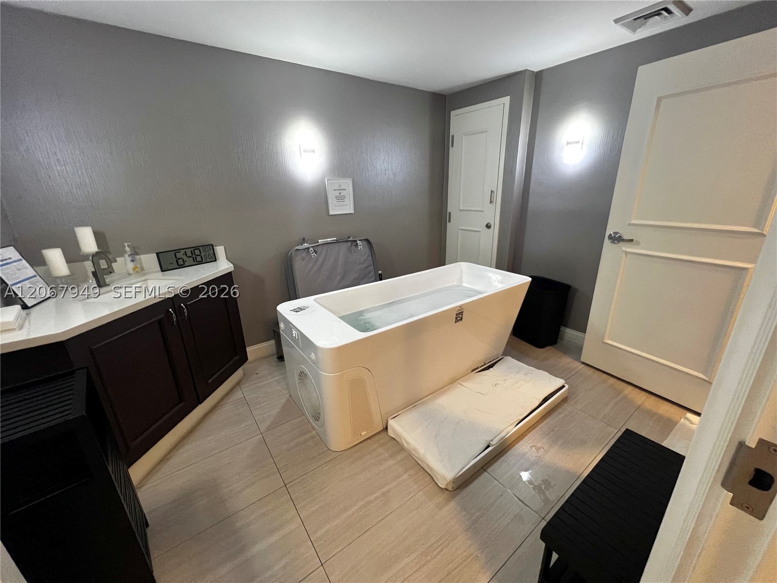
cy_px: 292
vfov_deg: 89.9
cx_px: 388
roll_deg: +0.8
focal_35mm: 13
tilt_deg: -19.8
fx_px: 292
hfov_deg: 106.2
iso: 400
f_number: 1.8
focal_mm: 1.57
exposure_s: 1/60
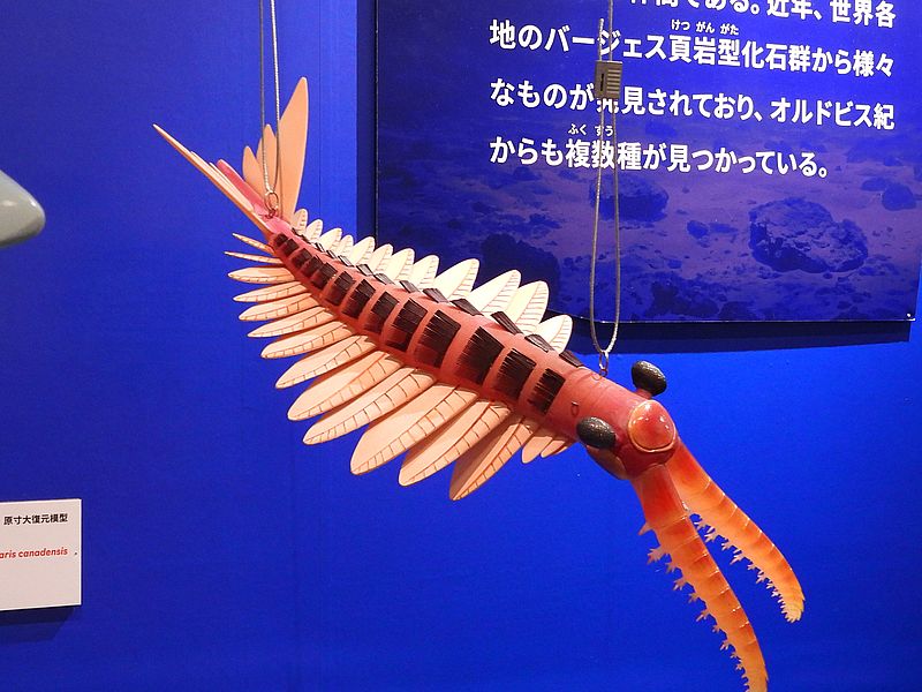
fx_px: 1065
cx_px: 461
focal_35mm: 40
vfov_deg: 36.0
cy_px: 346
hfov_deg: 46.8
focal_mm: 7.1
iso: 400
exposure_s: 1/13
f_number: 3.2
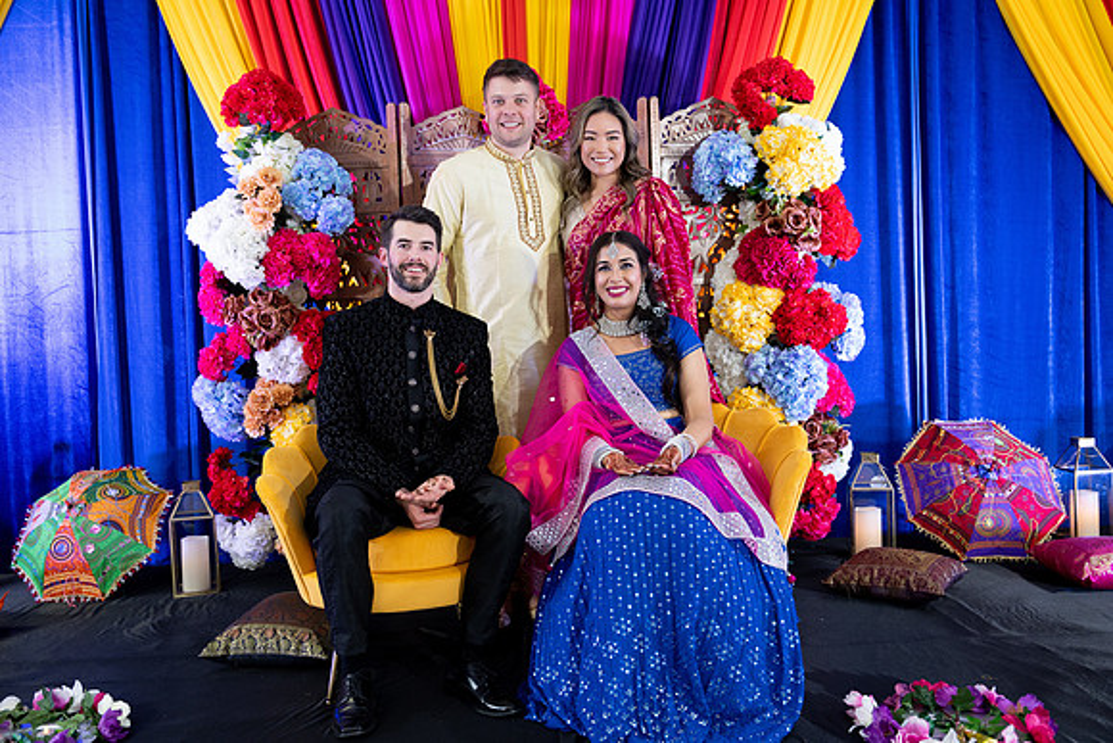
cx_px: 556
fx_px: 990
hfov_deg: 58.7
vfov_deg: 41.1
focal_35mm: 32
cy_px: 372
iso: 1250
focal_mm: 32
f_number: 2.8
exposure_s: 1/125
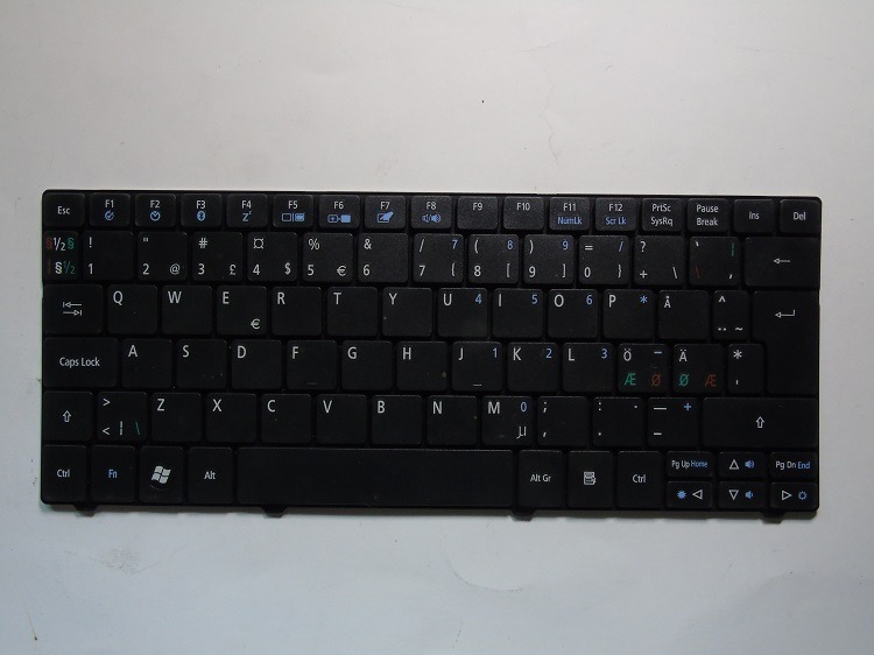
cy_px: 328
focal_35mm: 34
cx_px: 437
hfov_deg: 54.0
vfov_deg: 41.8
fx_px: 858
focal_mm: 6.1
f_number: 5.9
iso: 200
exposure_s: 1/20
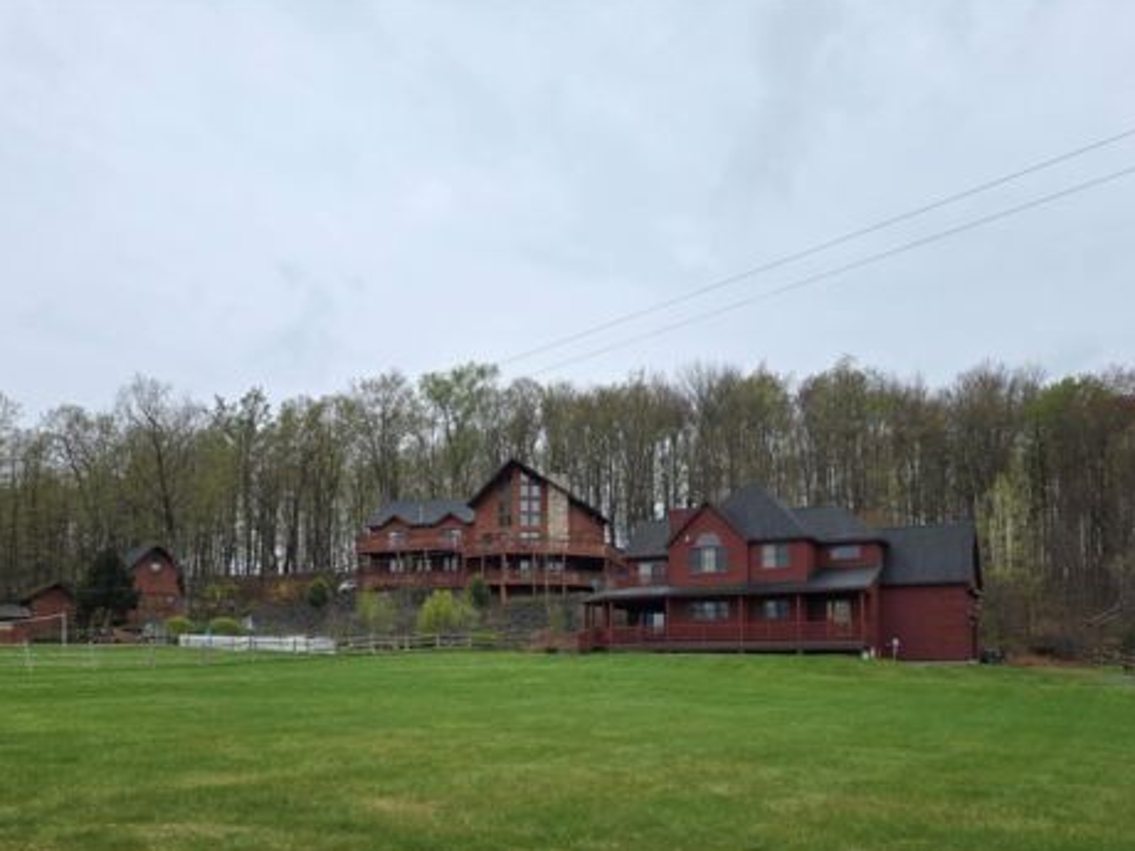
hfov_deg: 56.7
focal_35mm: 32
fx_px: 1049
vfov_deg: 43.4
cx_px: 511
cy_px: 587
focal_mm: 6.3
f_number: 1.7
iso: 12
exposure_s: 1/332
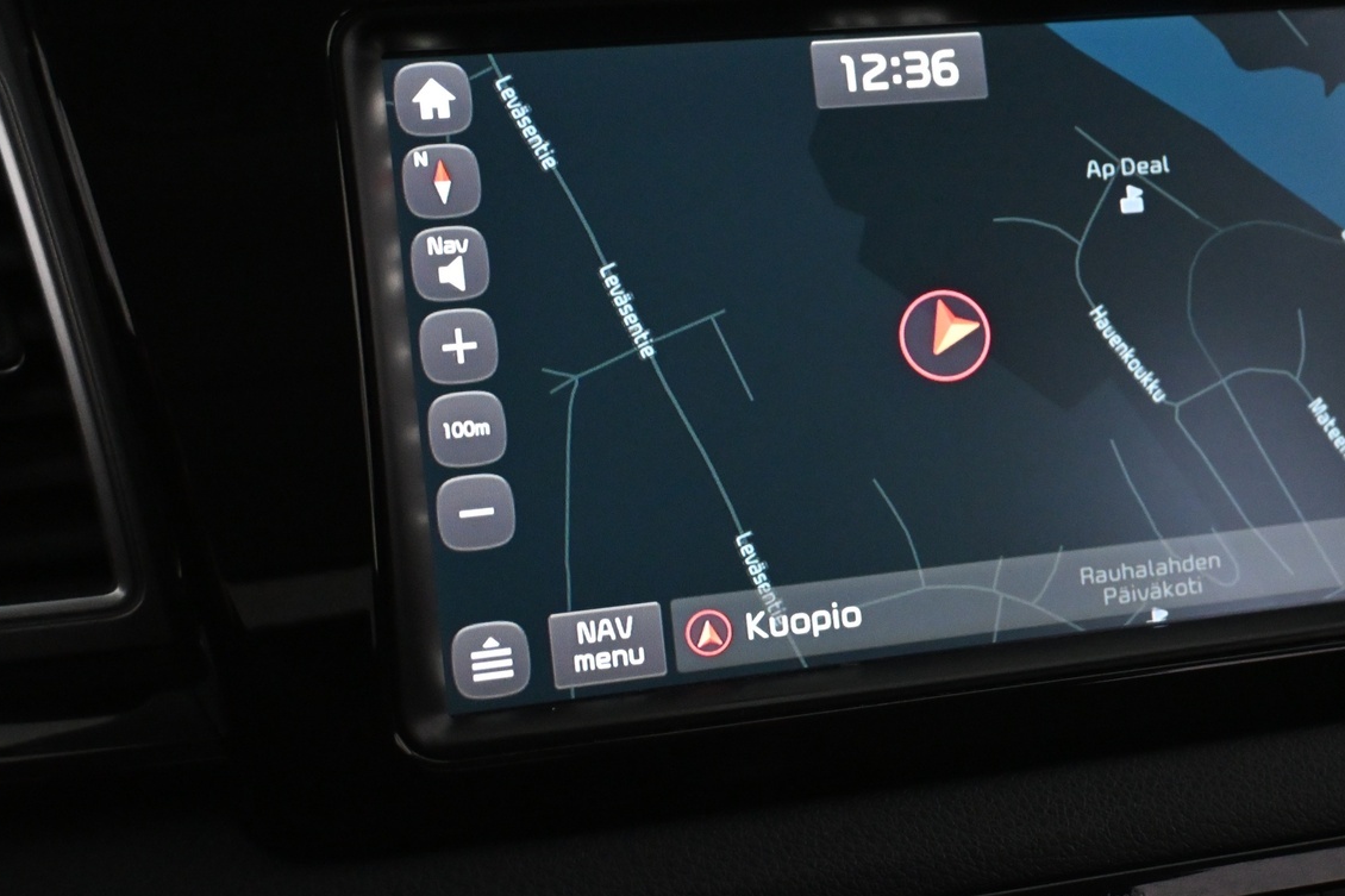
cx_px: 946
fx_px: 3212
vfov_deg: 15.8
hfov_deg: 23.5
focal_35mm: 86
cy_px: 290
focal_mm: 40
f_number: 5.6
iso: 4000
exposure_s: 1/60
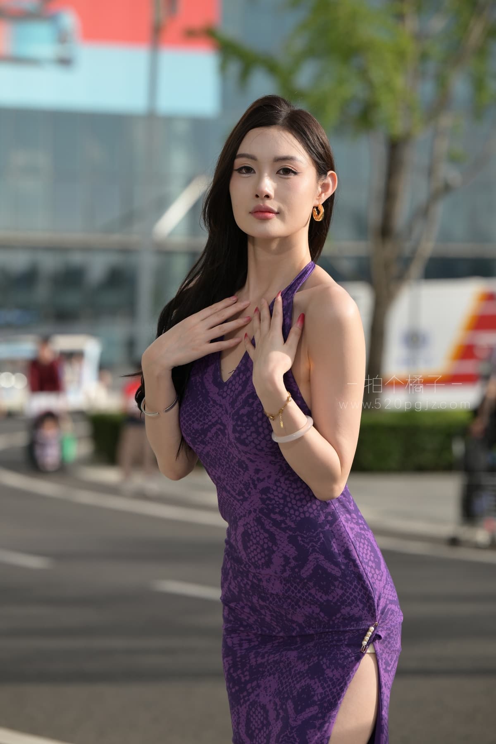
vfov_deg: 15.2
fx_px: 2790
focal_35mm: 135
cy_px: 372
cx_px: 248
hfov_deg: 10.2
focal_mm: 135
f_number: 5
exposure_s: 1/800
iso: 220
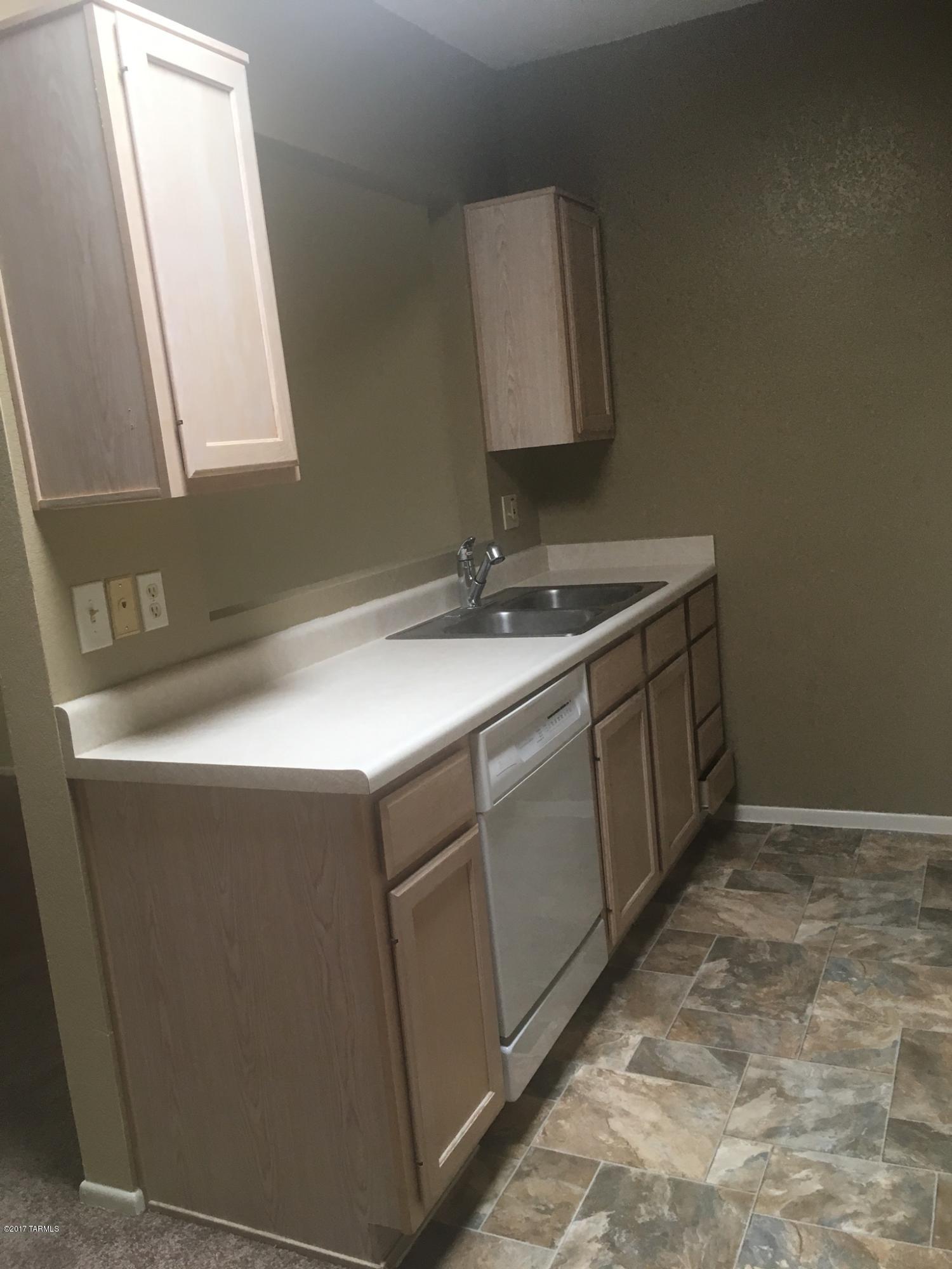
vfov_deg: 61.7
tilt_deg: -9.6
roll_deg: +7.1
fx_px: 1063
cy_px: 634
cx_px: 476
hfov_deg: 48.2
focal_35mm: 29
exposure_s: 1/30
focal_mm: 4.15
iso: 32
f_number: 2.2
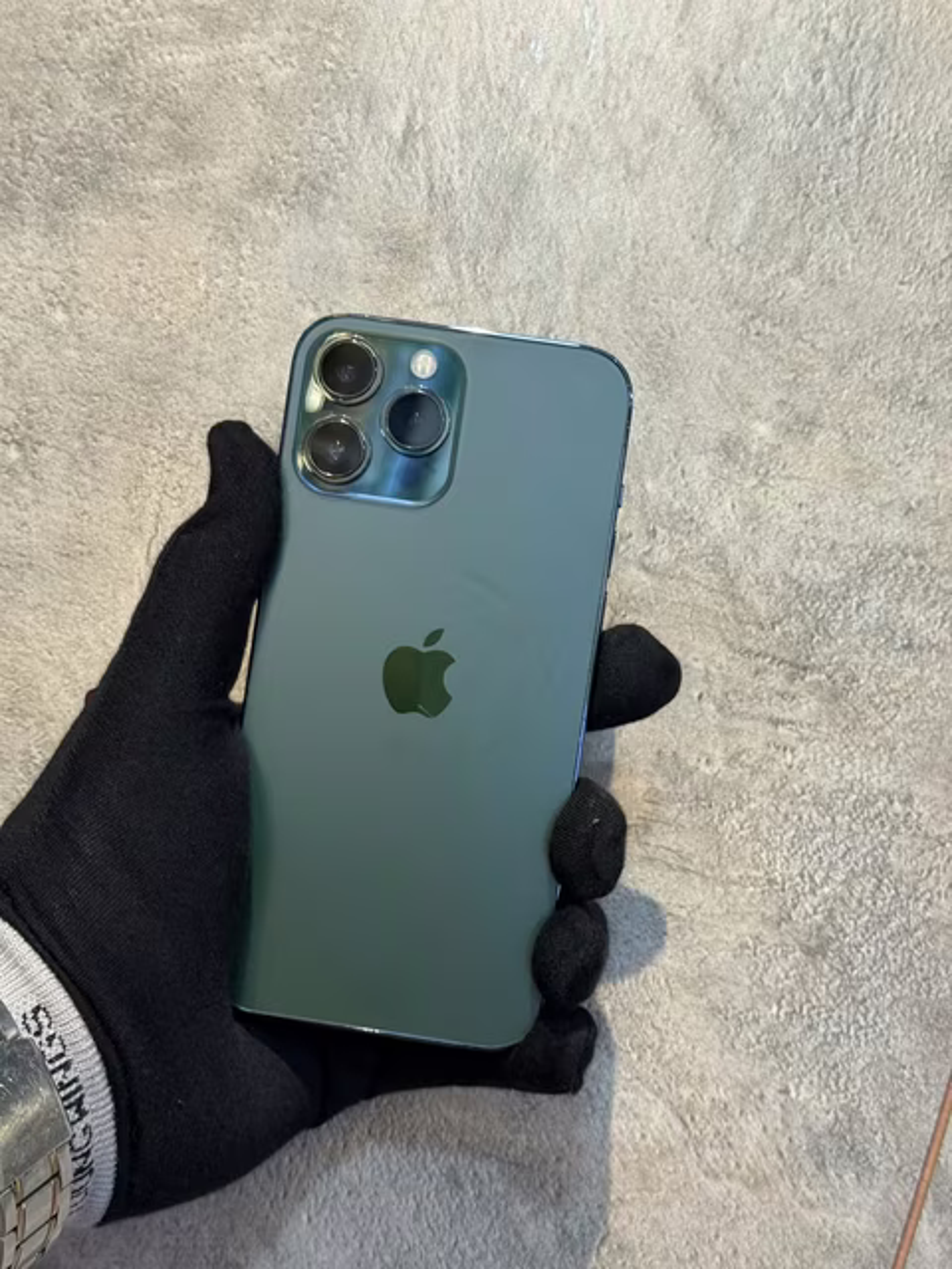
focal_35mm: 48
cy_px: 634
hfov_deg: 30.3
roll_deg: -18.8
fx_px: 1760
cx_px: 476
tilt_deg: +4.3
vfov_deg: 39.7
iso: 80
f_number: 1.78
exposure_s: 1/50
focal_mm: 6.76
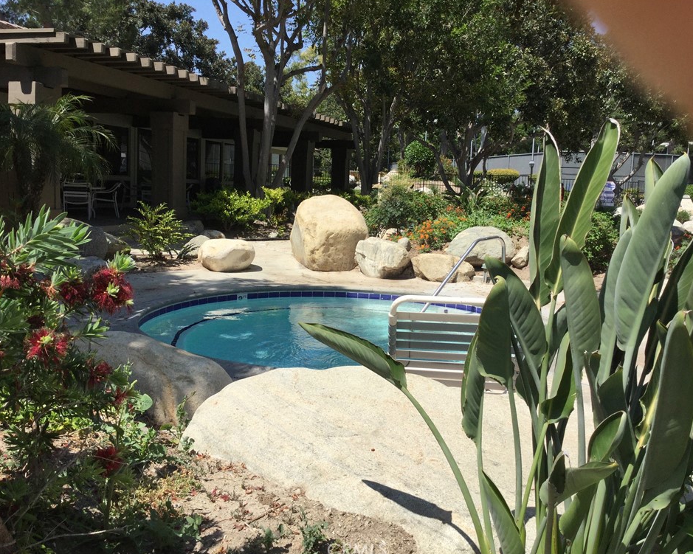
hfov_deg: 54.2
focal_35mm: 33
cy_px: 277
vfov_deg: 44.5
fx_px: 677
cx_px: 328
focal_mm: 3.3
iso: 25
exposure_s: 1/1508
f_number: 2.4
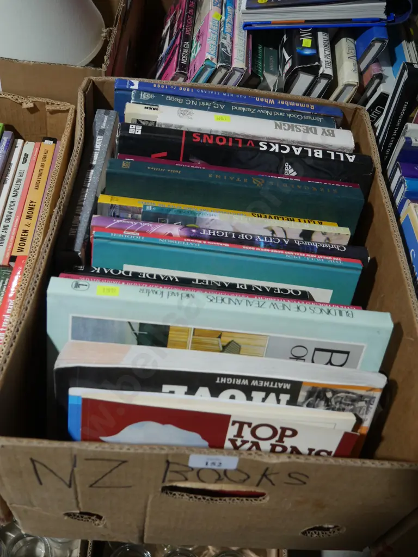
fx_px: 580
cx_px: 209
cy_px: 278
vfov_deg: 51.4
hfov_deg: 39.7
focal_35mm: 36
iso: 320
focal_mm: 18
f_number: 4
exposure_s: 1/60
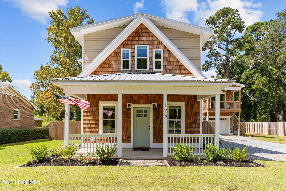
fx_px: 183
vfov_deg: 55.1
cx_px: 143
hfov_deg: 76.1
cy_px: 96
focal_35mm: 23
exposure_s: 1/500
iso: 100
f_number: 5
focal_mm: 23
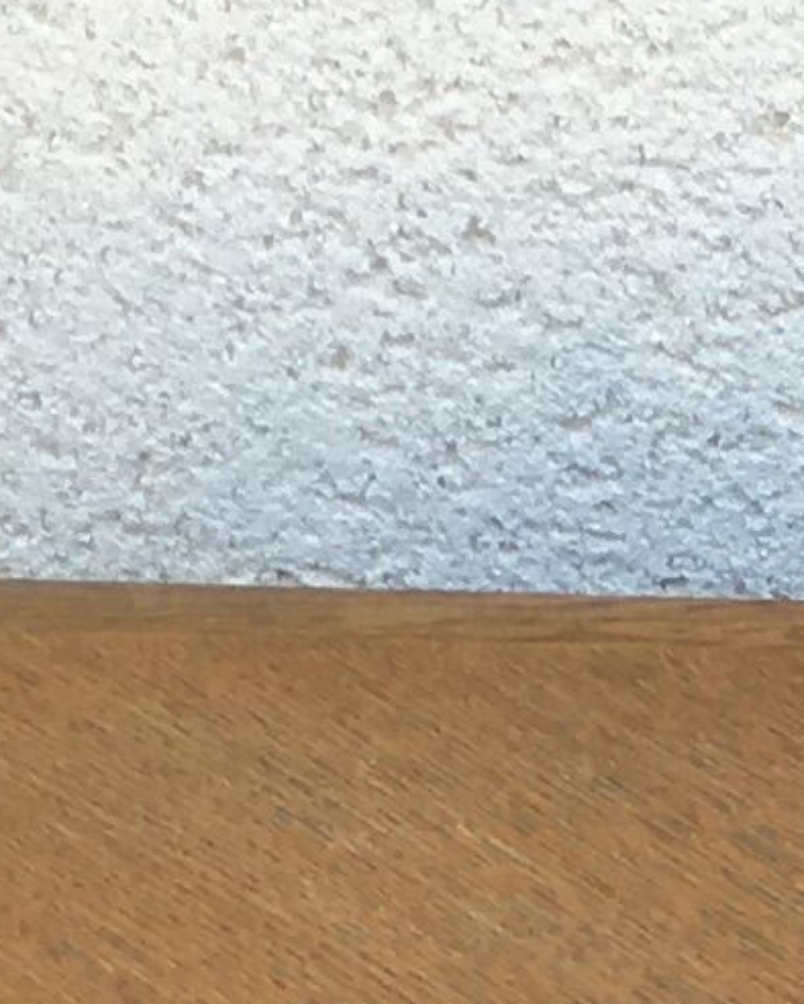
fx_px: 6896
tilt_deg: -41.8
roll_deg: -1.1
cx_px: 1669
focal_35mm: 232
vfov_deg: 7.7
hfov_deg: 6.5
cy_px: 2488
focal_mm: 4.15
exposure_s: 1/100
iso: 25
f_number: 2.2
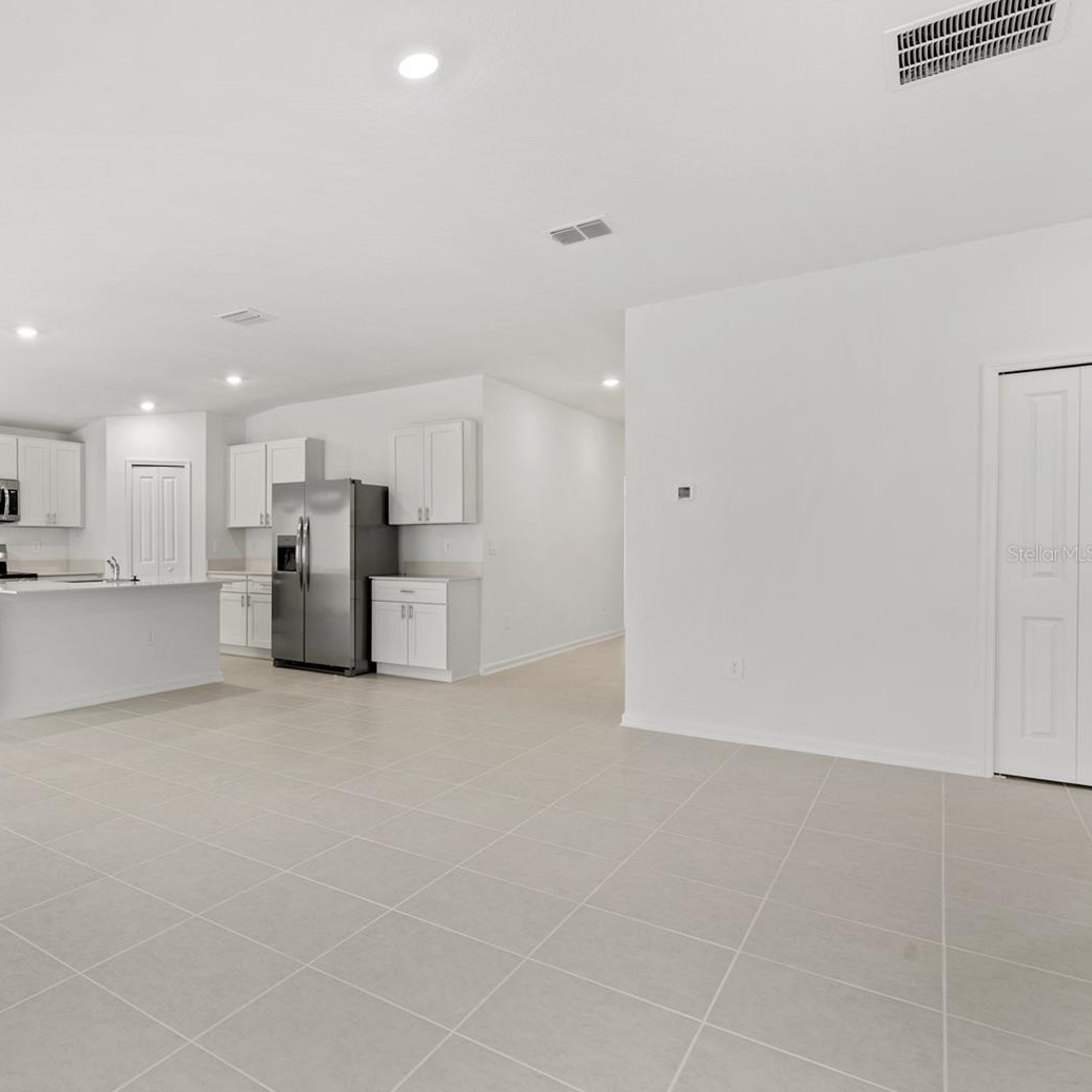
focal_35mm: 21
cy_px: 553
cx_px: 258
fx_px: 749
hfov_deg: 67.1
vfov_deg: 72.1
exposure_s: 2
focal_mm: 16
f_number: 9
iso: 100
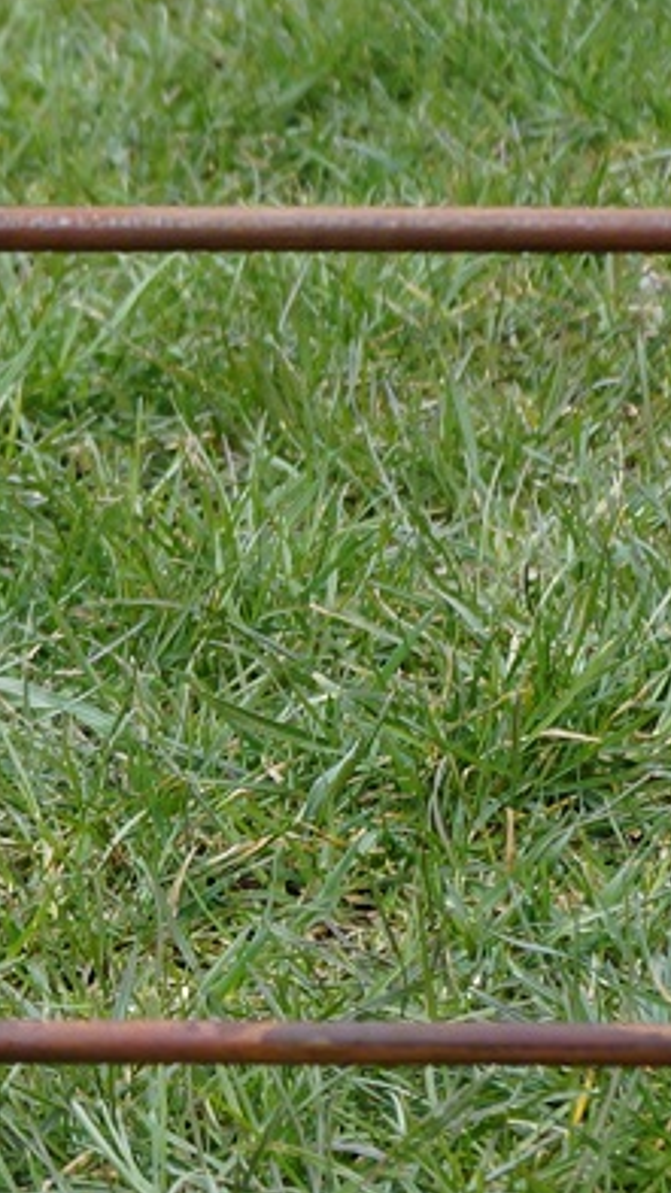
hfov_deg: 6.7
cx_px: -458
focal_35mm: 179
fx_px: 5663
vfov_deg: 12.0
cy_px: 199
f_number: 5
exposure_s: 1/80
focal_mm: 28
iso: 100
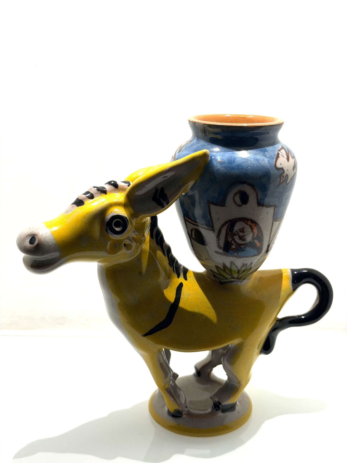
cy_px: 232
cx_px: 174
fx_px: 642
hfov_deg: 30.3
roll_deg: +0.8
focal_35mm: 48
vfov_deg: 39.7
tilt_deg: -17.2
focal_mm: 6.76
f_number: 1.78
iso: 64
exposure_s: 1/100
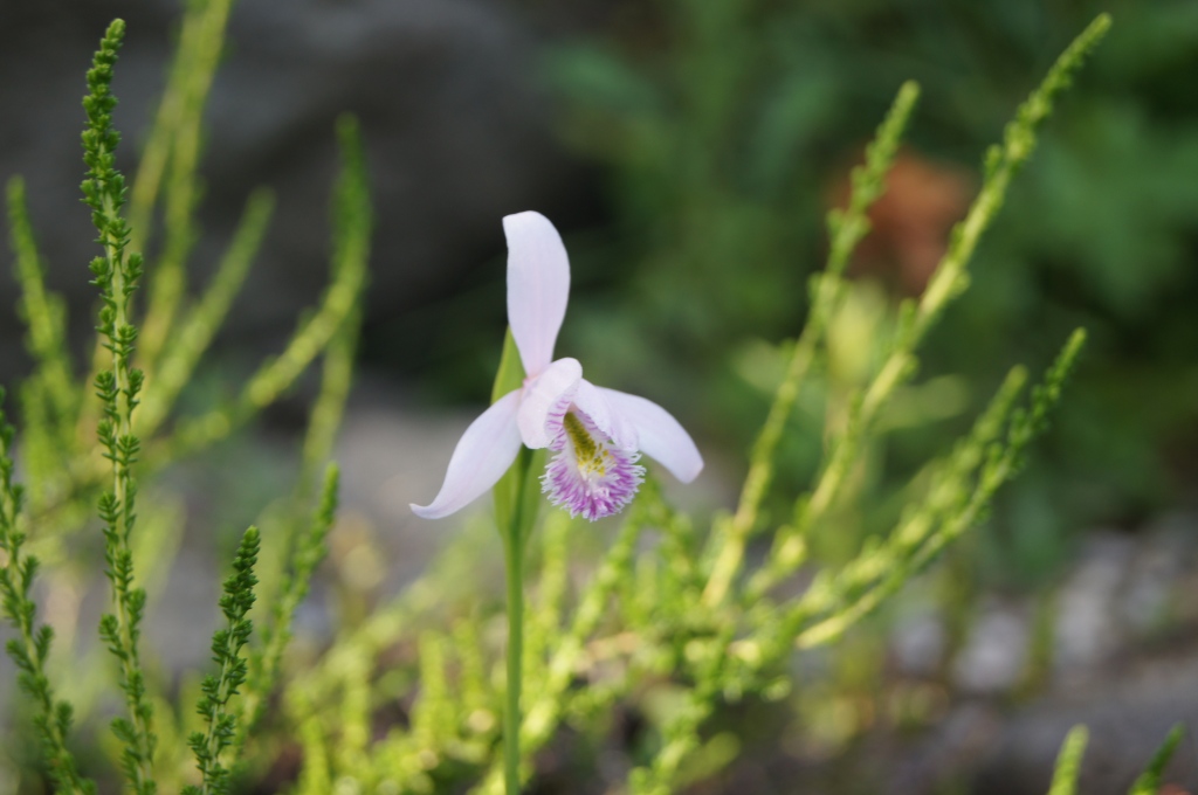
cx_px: 599
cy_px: 398
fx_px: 2742
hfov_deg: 24.6
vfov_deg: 16.5
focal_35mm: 82
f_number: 5.6
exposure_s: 1/100
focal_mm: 55
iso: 125
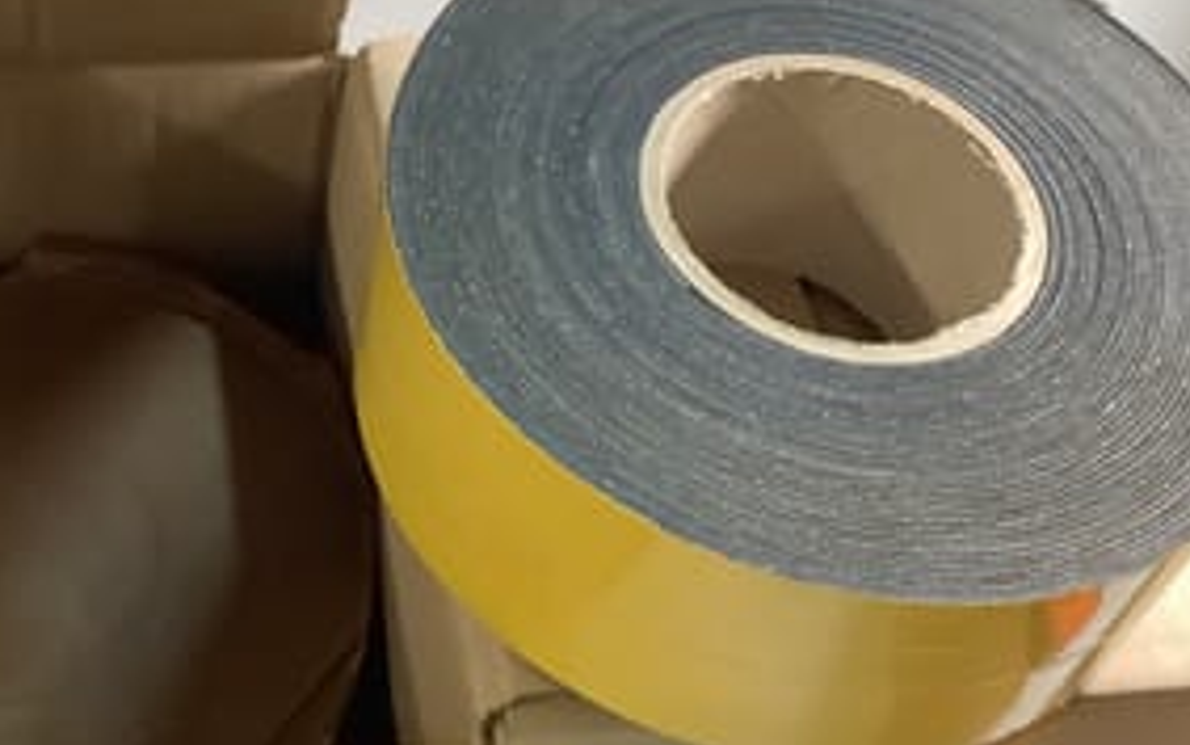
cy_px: 263
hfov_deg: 34.7
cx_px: 366
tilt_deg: -49.4
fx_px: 1881
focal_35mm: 58
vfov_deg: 22.3
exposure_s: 1/50
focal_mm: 3.3
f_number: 2.4
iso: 250
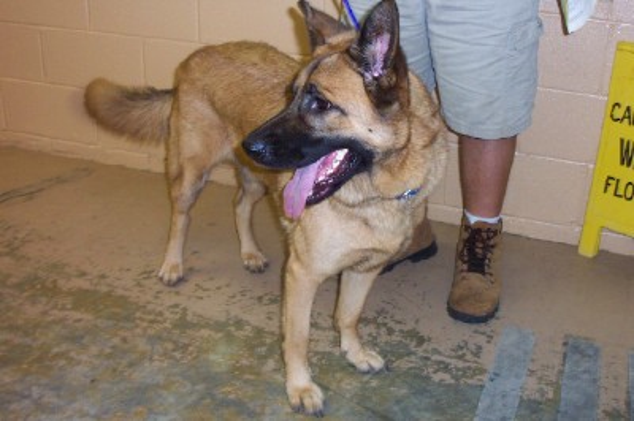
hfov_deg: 54.5
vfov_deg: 37.8
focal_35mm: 35
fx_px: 616
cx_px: 317
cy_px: 210
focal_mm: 7.5
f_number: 2.8
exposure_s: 1/30
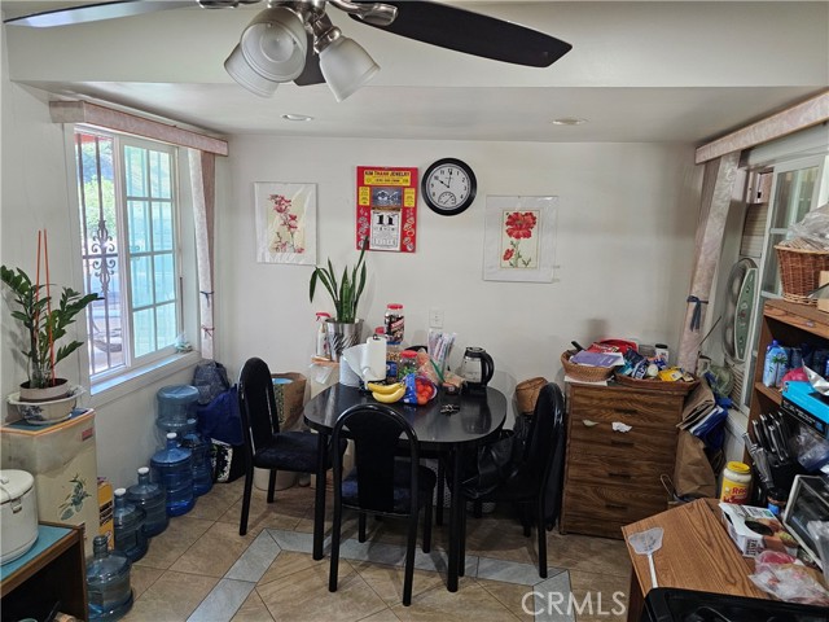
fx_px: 551
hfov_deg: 73.9
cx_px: 414
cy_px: 311
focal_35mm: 23
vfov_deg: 58.9
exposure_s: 1/120
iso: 320
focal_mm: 6.3
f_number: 1.7
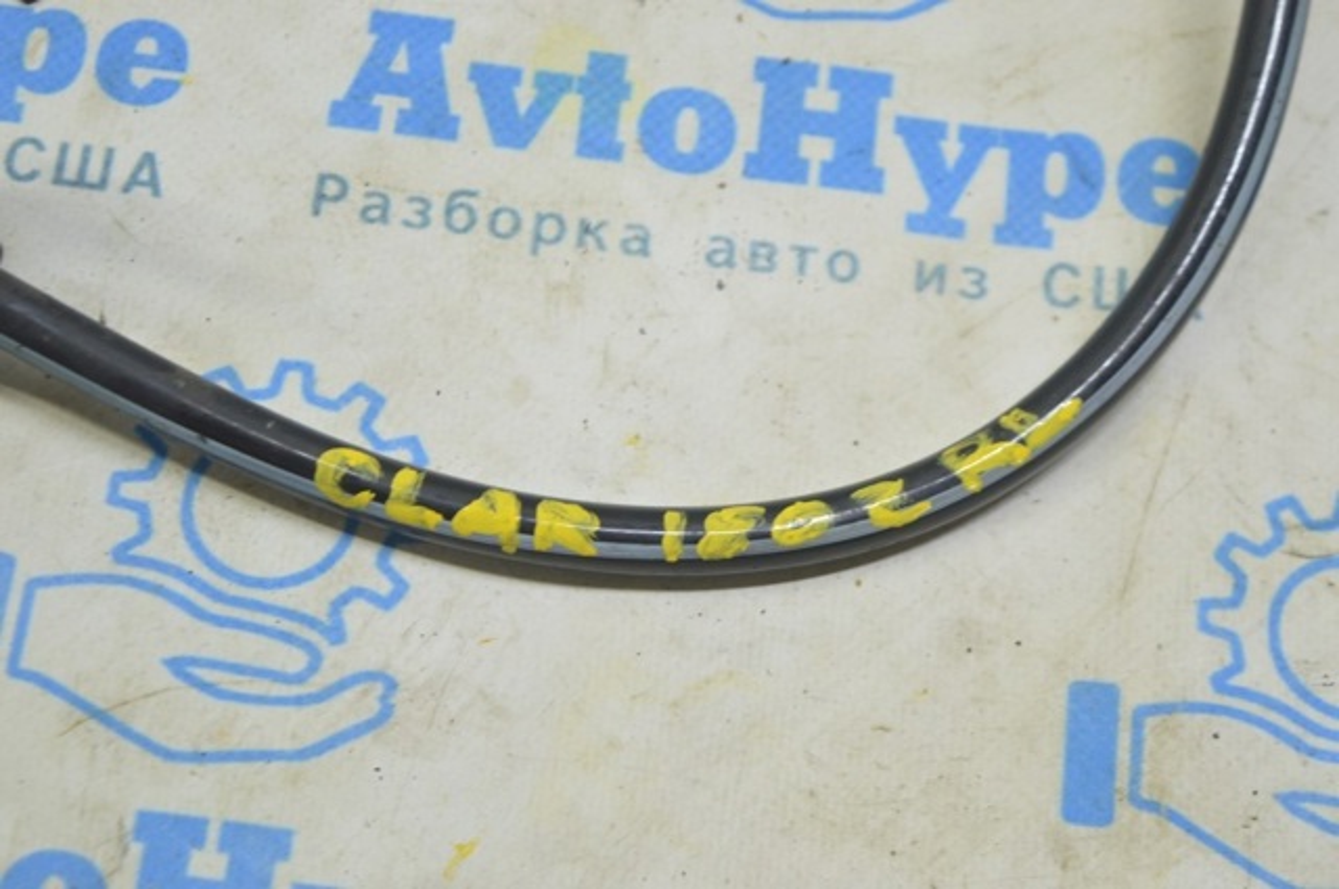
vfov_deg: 17.4
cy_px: 444
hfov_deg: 26.0
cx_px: 670
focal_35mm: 78
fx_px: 2897
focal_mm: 52
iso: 400
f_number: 5.6
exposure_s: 1/20
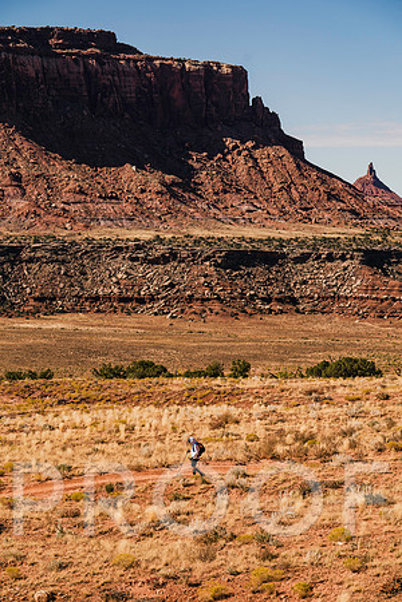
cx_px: 201
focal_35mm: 98
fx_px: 1641
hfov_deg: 14.0
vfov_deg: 20.8
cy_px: 301
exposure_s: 1/1000
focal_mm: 98
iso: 160
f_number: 6.3
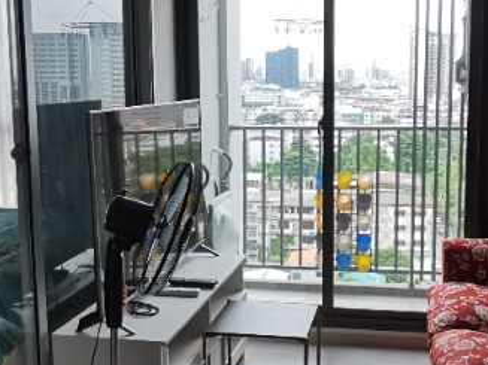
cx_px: 334
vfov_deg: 28.0
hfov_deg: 36.4
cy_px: 176
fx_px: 733
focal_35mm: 52
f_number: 2.2
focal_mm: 2.35
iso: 100
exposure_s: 1/50
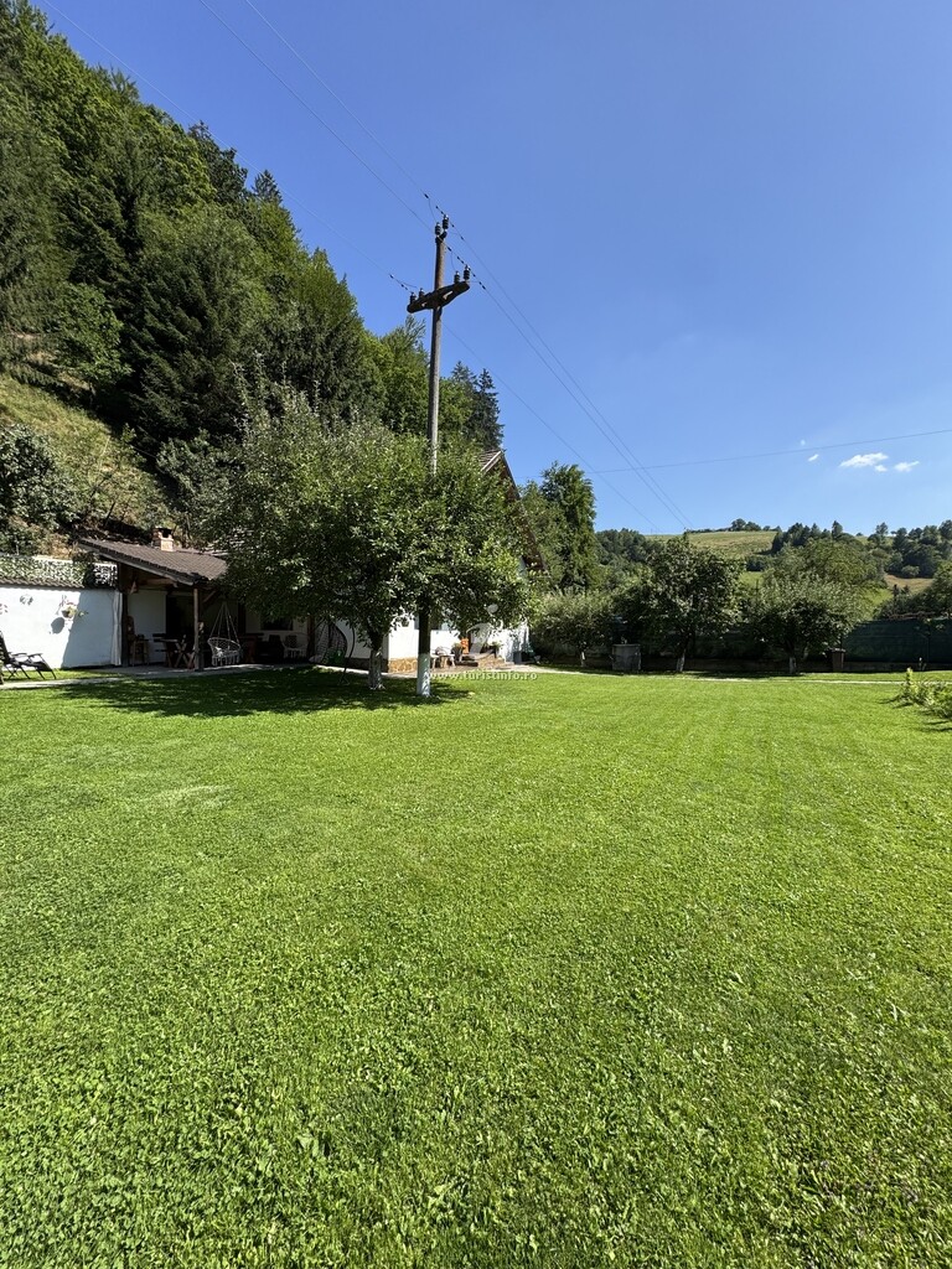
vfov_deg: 102.1
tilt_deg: -0.3
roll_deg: +0.5
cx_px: 476
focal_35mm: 14
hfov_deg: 85.7
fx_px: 513
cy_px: 634
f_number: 2.2
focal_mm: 2.22
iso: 40
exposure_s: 1/944
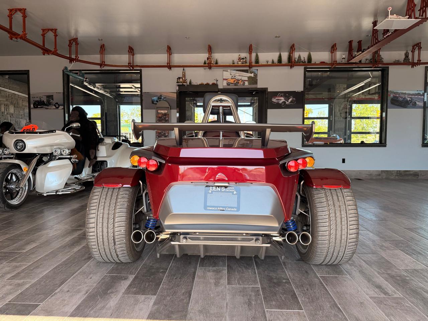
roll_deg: -0.7
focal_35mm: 24
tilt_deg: -2.9
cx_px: 214
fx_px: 297
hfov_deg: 71.6
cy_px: 160
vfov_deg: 56.8
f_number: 1.78
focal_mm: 6.76
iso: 100
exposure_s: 1/389
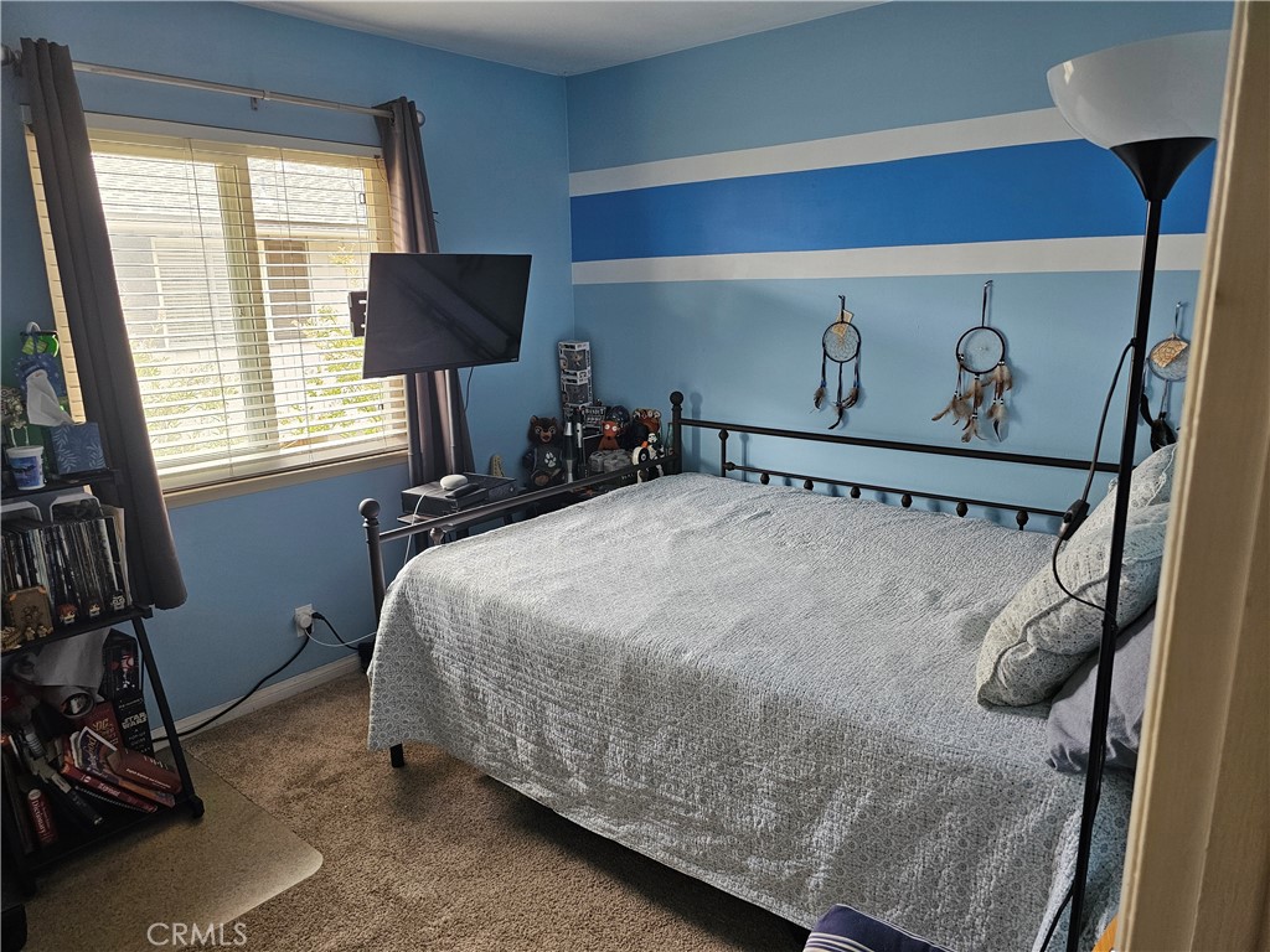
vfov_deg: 58.9
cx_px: 635
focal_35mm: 23
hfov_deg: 73.9
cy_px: 476
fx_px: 844
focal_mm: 6.3
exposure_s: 1/120
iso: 200
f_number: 1.7
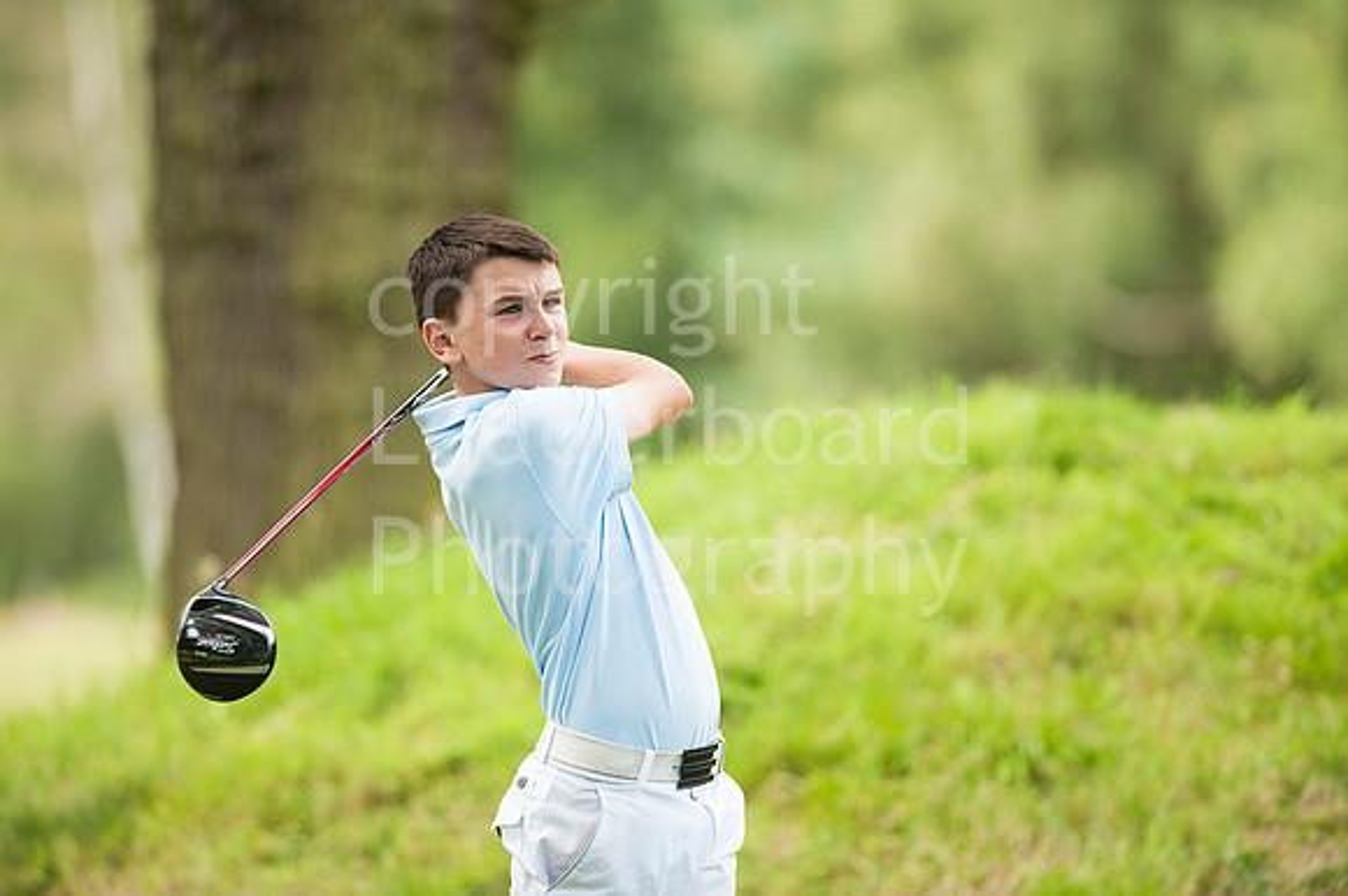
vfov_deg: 4.6
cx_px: 674
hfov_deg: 6.9
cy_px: 448
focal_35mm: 300
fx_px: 11226
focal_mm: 300
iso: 400
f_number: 4
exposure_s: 1/1250
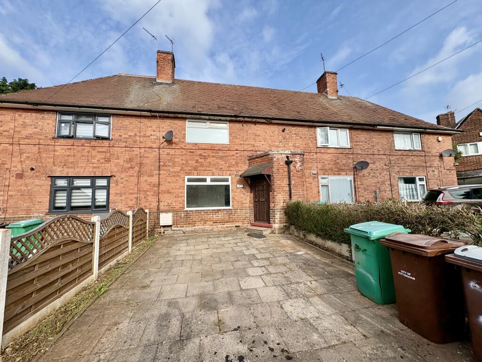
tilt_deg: +6.1
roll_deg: +2.7
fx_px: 195
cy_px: 181
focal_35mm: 14
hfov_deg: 102.1
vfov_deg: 85.7
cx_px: 241
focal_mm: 2.22
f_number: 2.2
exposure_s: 1/1198
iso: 40
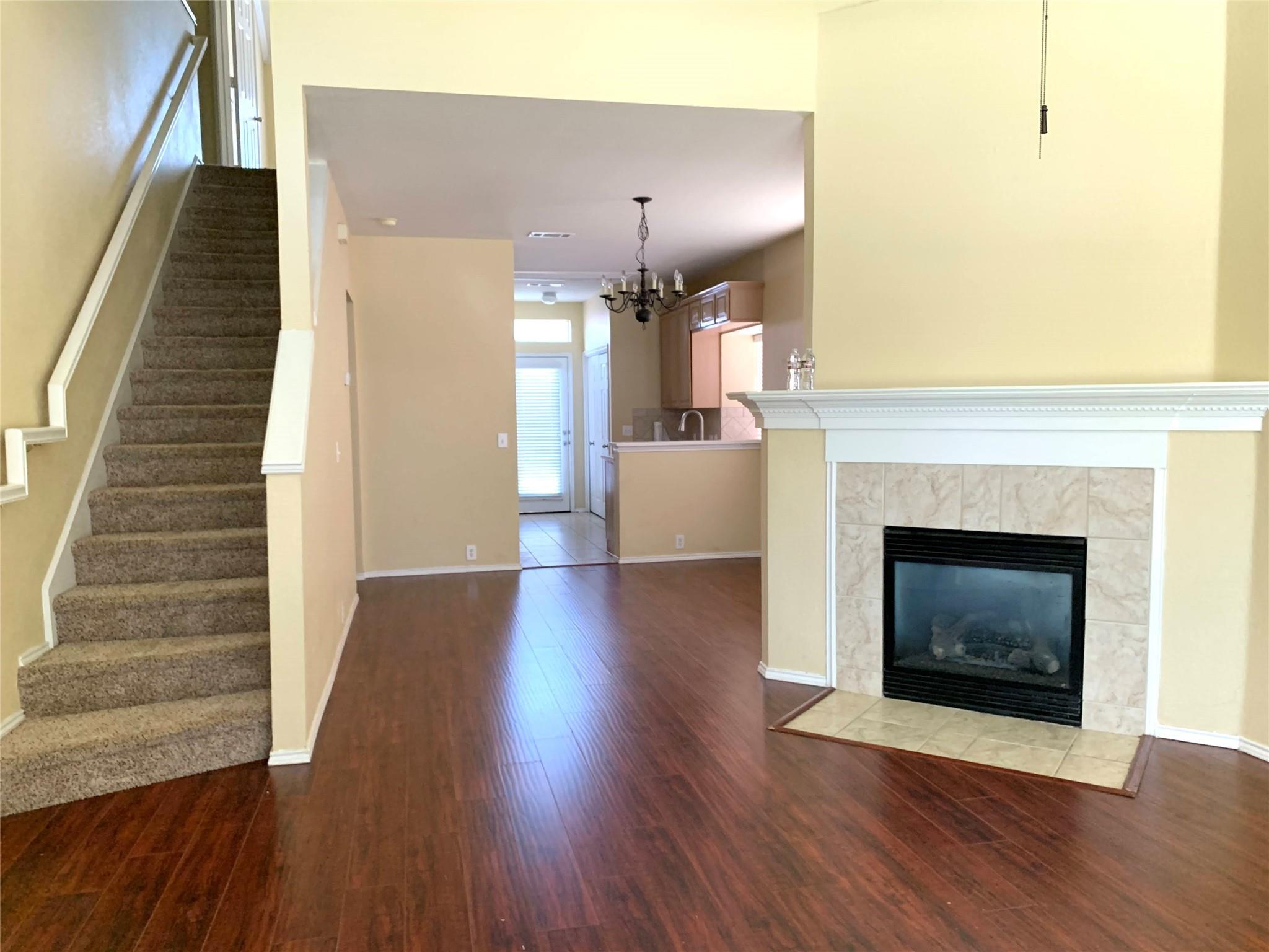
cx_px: 634
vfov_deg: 53.1
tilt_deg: -4.1
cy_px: 476
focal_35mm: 26
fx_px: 953
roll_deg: +0.9
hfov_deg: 67.3
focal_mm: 4.25
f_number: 1.8
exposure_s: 1/50
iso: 400
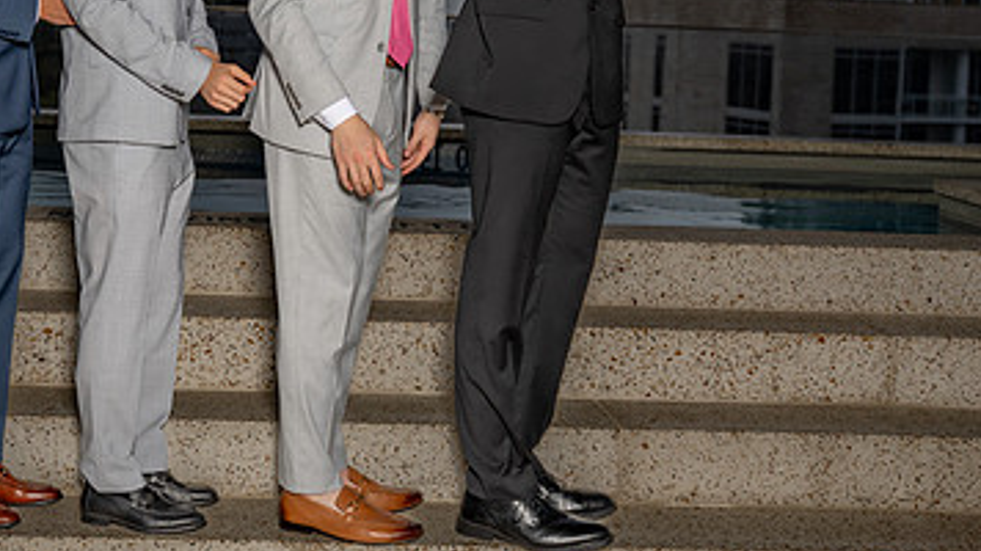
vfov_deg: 16.9
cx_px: 348
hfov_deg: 30.0
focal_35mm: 70
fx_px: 1820
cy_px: 40
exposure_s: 1/400
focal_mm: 35
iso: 100
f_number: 3.5
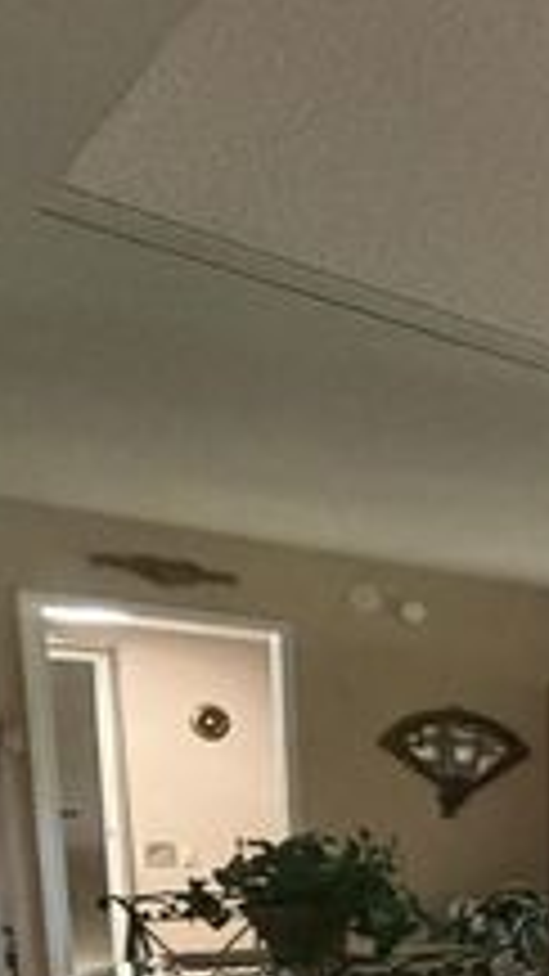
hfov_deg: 16.9
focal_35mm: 45
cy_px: 963
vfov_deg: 40.2
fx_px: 1165
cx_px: 1184
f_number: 2.2
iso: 400
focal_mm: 2.22
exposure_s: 1/60
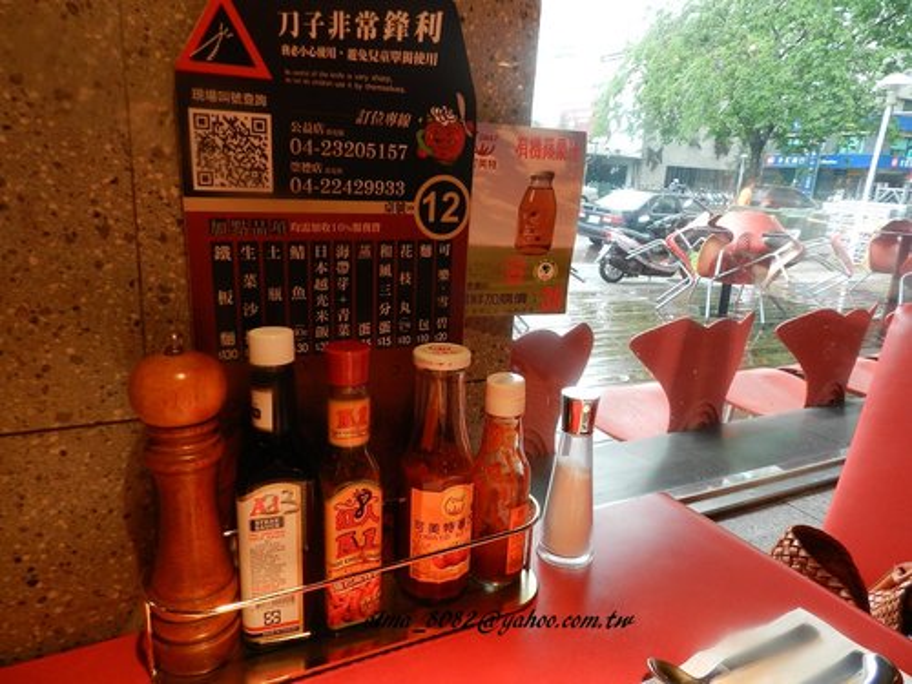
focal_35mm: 23
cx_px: 456
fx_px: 606
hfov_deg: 73.9
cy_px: 342
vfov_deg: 58.9
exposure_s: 1/30
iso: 220
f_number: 3.4
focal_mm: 4
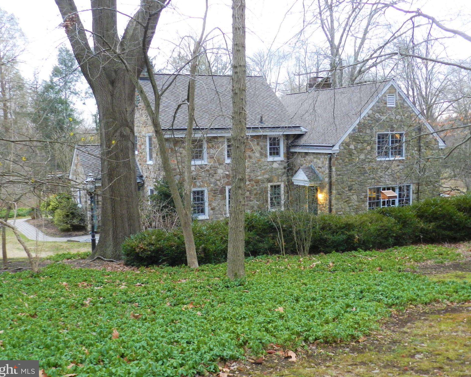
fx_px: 558
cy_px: 190
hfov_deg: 45.8
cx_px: 231
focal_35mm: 40
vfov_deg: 37.3
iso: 400
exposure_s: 1/15
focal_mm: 6.7
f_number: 4
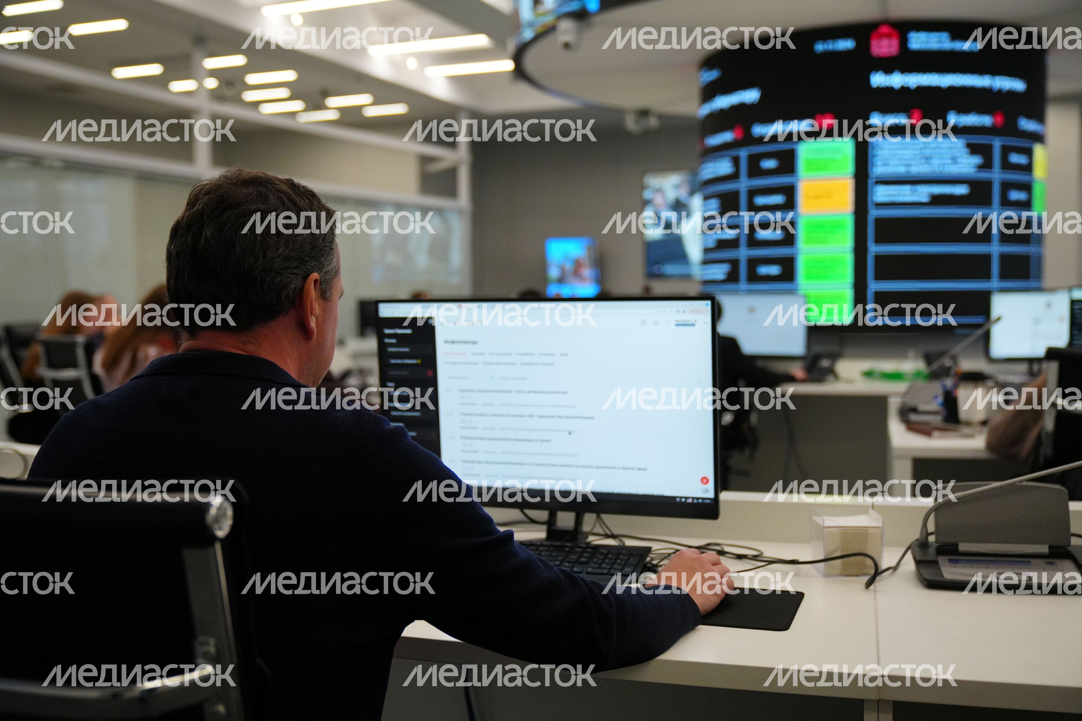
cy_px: 360
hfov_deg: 50.7
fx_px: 1142
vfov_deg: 35.1
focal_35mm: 38
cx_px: 541
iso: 2500
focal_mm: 38
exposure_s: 1/1000
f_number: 2.8
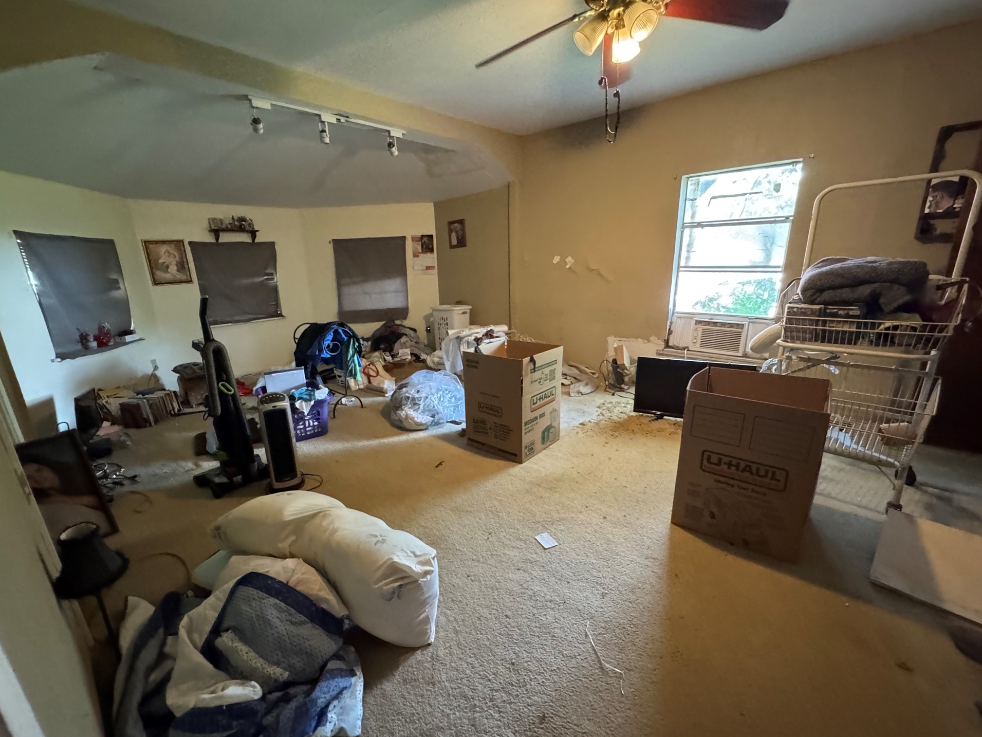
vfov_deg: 81.7
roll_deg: +1.4
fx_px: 426
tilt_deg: -16.9
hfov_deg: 98.0
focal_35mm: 15
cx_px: 459
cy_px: 381
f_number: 2.2
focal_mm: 2.22
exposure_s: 1/60
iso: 1250
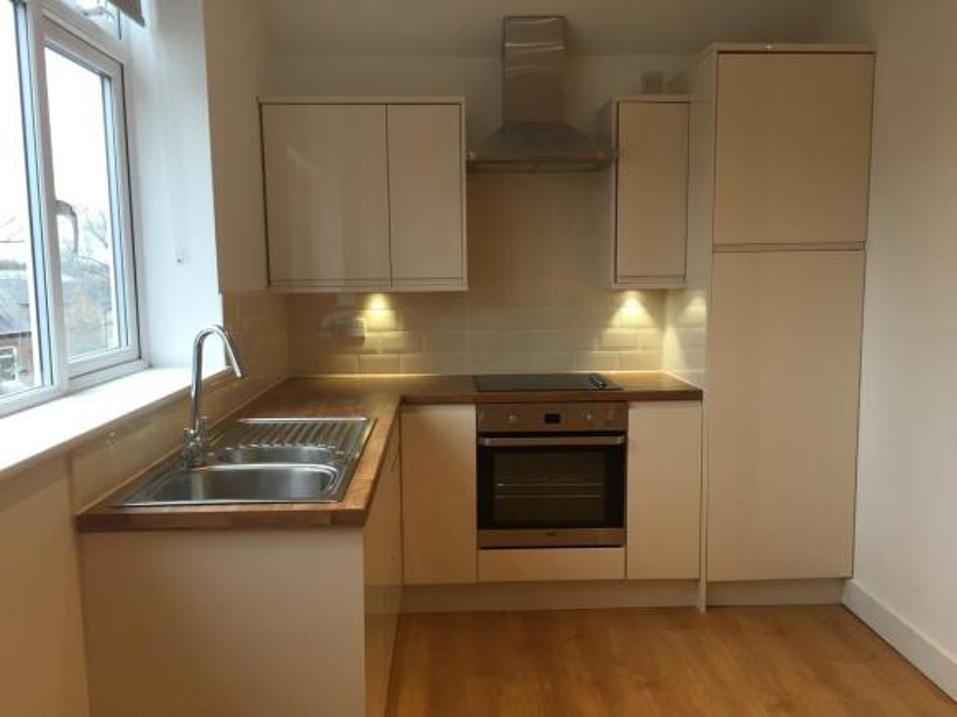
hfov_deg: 61.7
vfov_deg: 48.2
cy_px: 358
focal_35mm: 29
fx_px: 802
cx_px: 478
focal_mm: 4.15
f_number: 2.2
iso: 32
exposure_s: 1/33
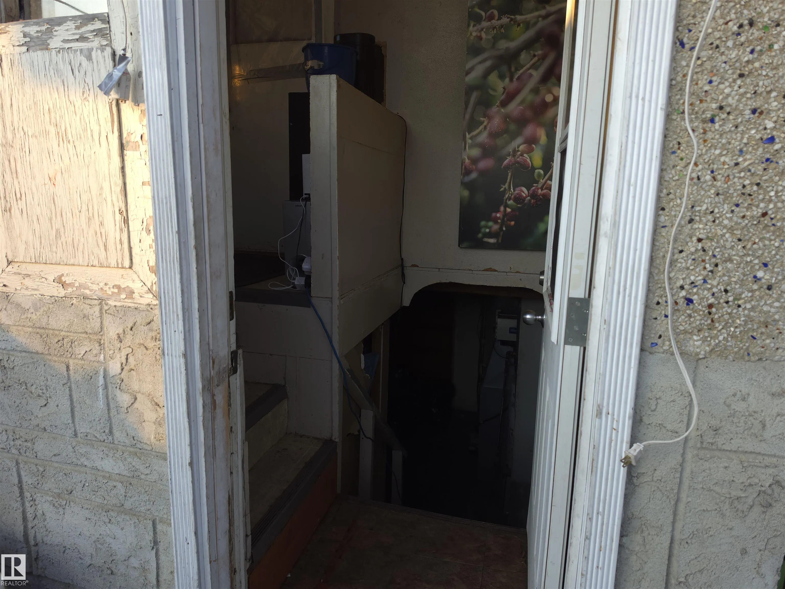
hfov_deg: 73.9
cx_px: 392
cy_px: 294
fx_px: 522
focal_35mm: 23
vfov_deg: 58.9
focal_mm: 6.5
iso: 10
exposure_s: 1/60
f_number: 1.4
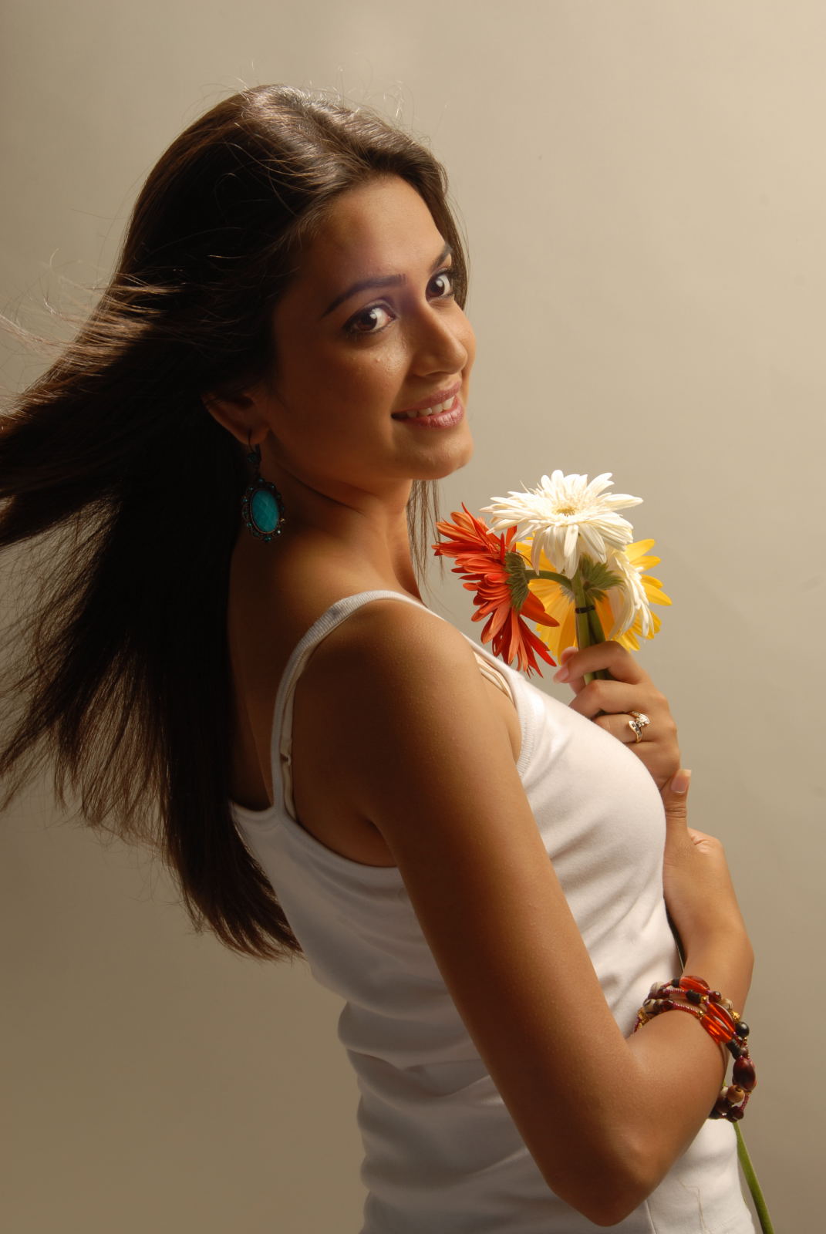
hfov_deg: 14.7
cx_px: 413
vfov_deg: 21.9
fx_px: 3192
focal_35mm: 93
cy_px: 617
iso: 100
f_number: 14
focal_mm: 62
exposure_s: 1/250
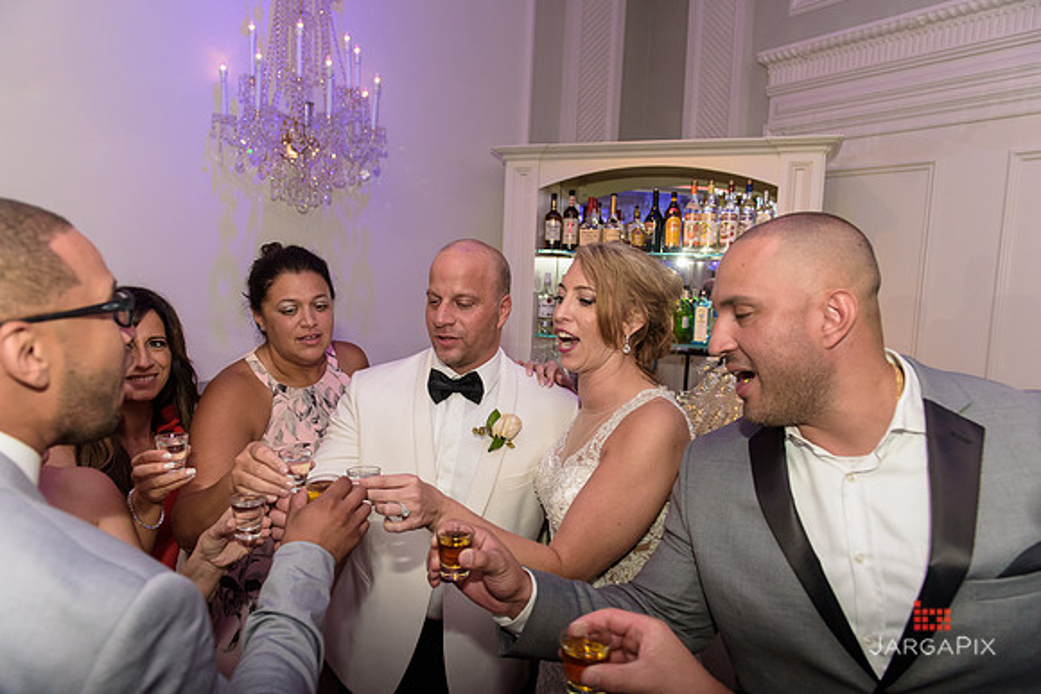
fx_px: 694
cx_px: 520
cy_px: 347
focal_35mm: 24
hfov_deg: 73.7
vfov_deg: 53.2
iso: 1600
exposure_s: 1/125
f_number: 3.2
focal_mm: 24
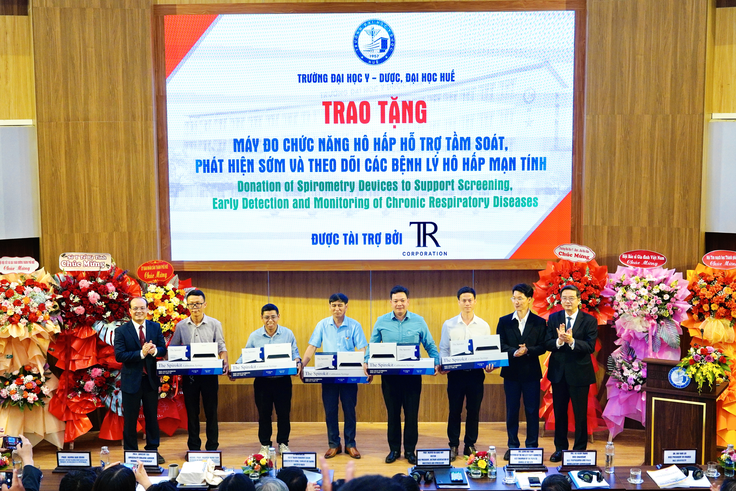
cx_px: 368
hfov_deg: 41.1
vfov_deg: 28.1
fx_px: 981
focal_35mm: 48
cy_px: 246
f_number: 4.5
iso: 640
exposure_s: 1/60
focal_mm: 32
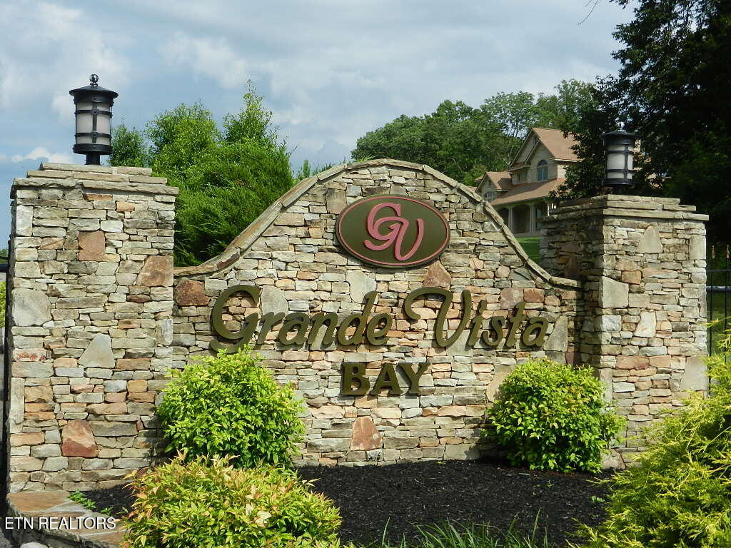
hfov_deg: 42.1
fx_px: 950
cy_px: 274
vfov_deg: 32.2
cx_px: 366
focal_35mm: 45
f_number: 4.2
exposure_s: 1/1600
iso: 160
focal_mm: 8.2
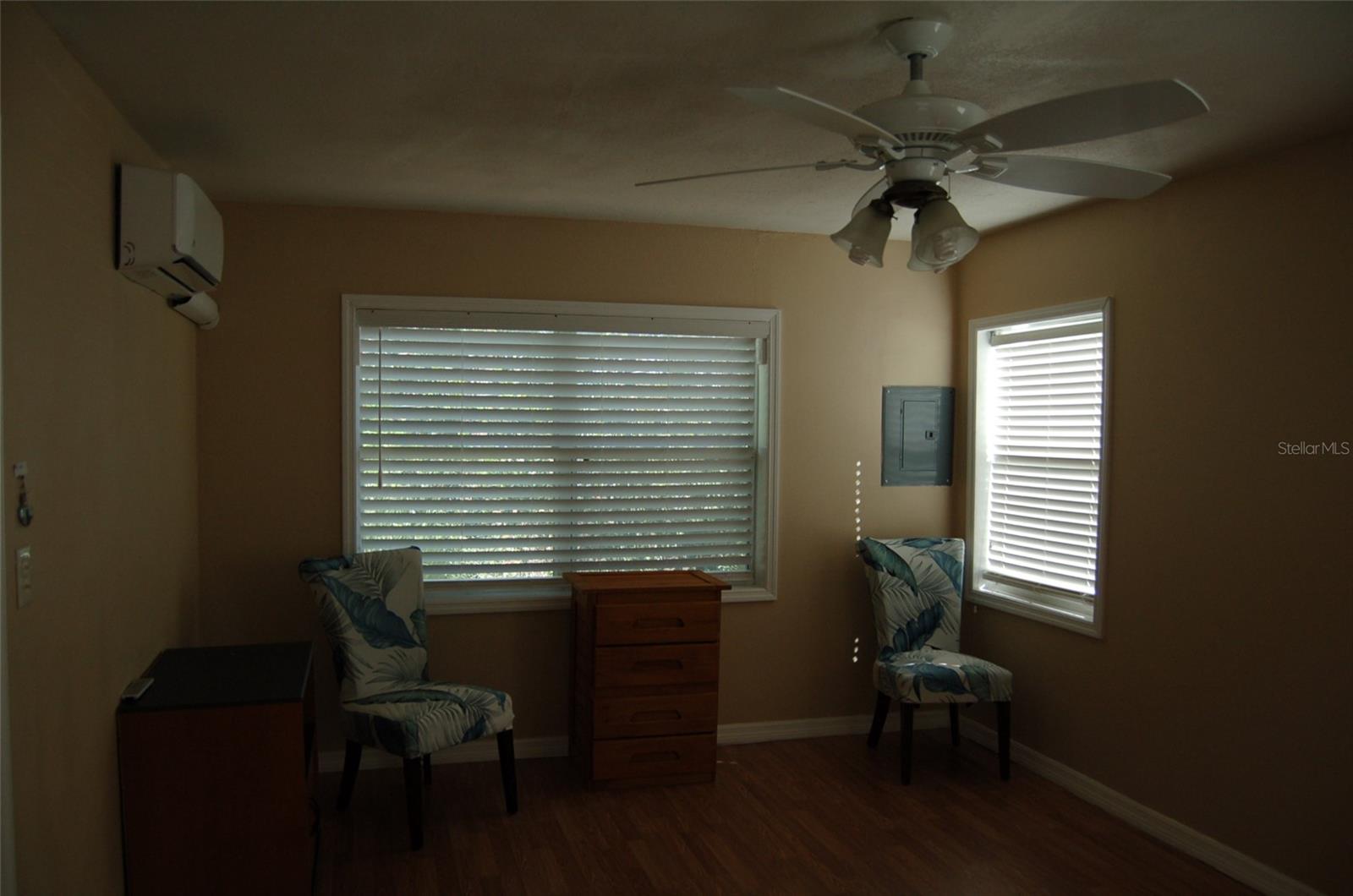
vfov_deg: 47.7
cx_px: 676
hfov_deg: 67.5
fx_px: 1013
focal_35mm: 27
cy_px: 448
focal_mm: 18
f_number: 3.5
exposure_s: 1/500
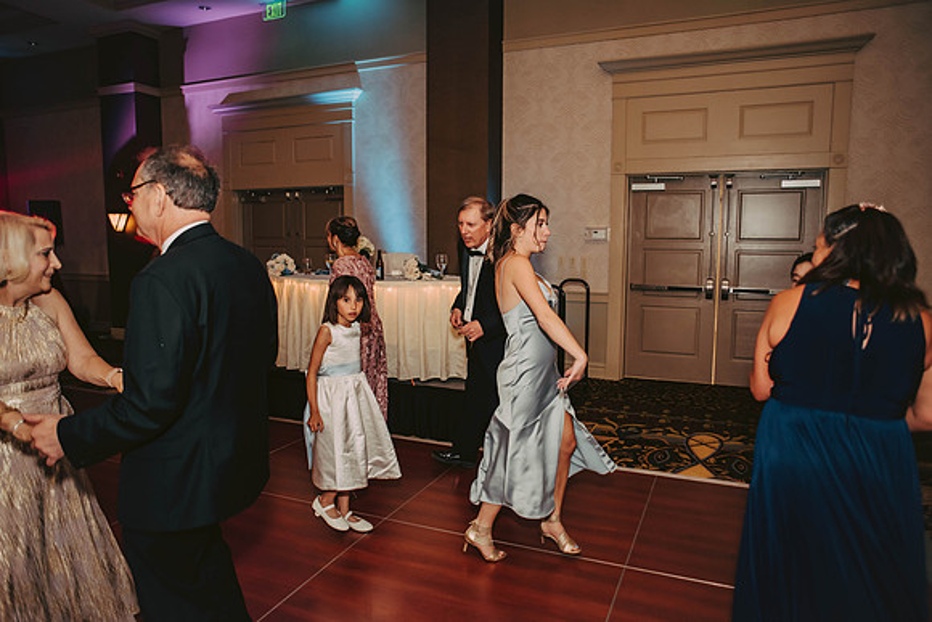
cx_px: 466
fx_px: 621
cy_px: 311
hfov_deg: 73.7
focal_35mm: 24
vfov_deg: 53.2
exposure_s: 1/125
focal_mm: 24
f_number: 2.8
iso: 800
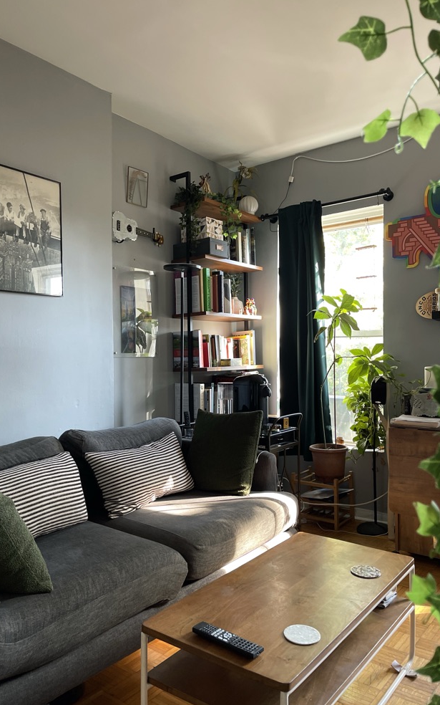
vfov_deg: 66.5
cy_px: 354
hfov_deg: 44.4
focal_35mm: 28
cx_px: 191
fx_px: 537
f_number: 1.6
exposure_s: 1/60
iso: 200
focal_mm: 5.1
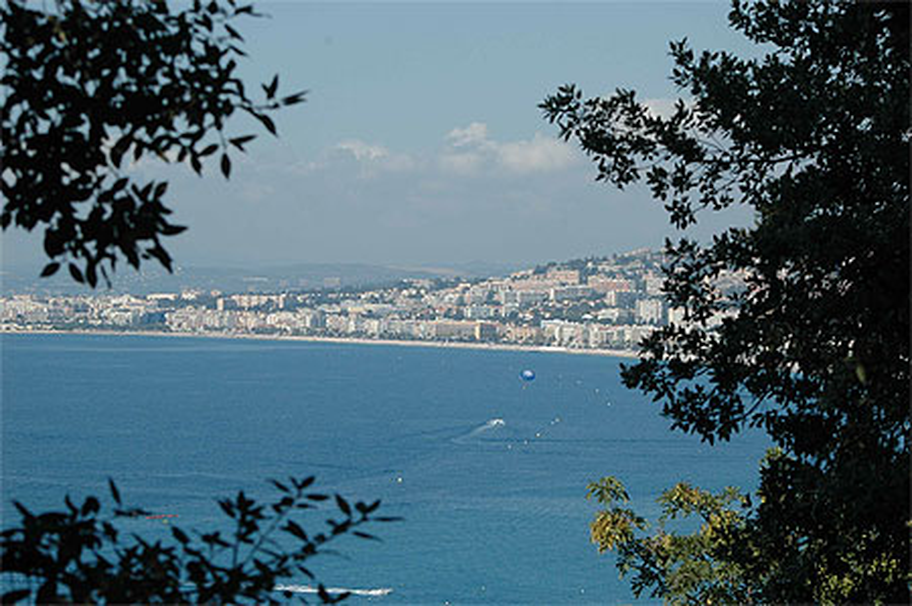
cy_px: 303
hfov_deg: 19.5
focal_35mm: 105
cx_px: 456
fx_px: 2657
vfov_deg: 13.0
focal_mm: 70
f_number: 10
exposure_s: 1/400
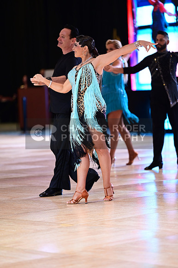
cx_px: 89
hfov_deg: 9.1
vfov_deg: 13.7
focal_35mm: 150
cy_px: 134
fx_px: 1114
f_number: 2.8
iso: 2000
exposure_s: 1/400
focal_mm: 150
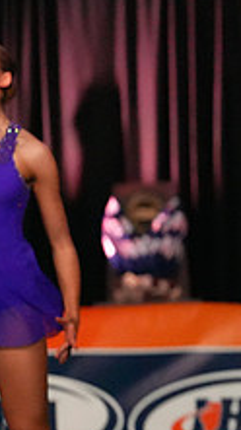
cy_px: 211
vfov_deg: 2.6
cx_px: 560
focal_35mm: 826
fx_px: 9402
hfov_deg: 1.5
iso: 16000
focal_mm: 300
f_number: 3.5
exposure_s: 1/1250
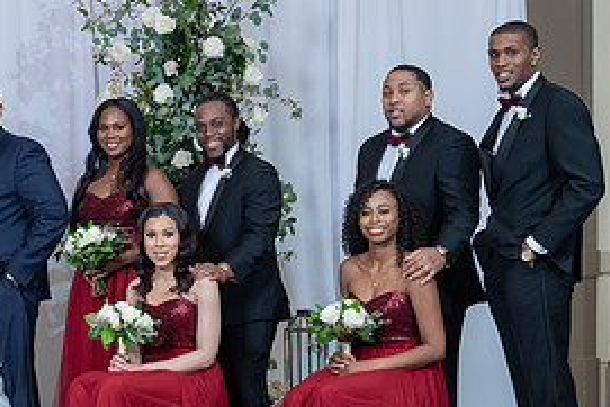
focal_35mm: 99
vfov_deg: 13.8
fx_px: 1678
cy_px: 313
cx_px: -25
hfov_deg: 19.9
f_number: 5.6
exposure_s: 1/200
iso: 2000
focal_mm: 44
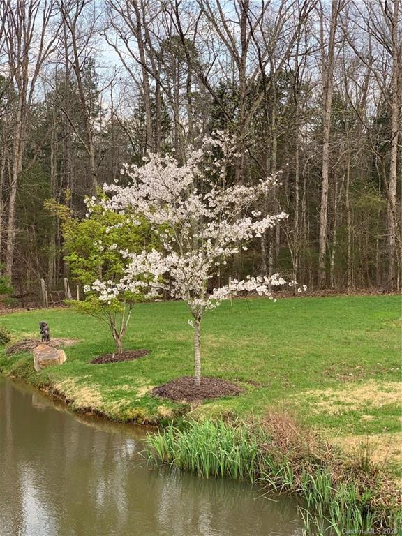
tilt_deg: +0.3
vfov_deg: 36.8
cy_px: 268
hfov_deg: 28.0
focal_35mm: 52
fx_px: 805
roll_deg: -1.0
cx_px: 201
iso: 16
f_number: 2.4
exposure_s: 1/133
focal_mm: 6
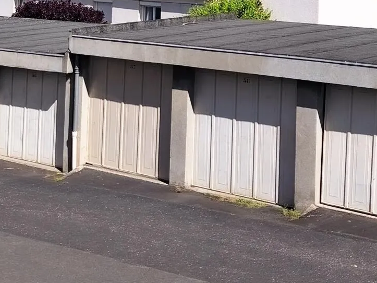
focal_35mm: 93
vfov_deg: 15.4
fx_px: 1013
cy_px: -42
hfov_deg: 21.1
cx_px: 190
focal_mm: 6.18
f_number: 1.65
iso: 50
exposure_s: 1/2019
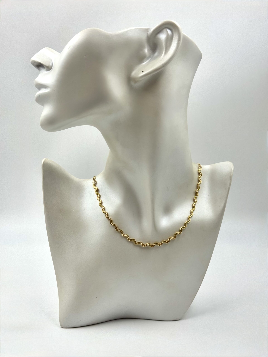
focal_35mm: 48
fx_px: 495
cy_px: 178
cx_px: 134
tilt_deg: -12.8
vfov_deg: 39.7
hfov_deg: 30.3
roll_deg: +1.8
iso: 64
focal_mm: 6.76
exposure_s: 1/966
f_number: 1.78
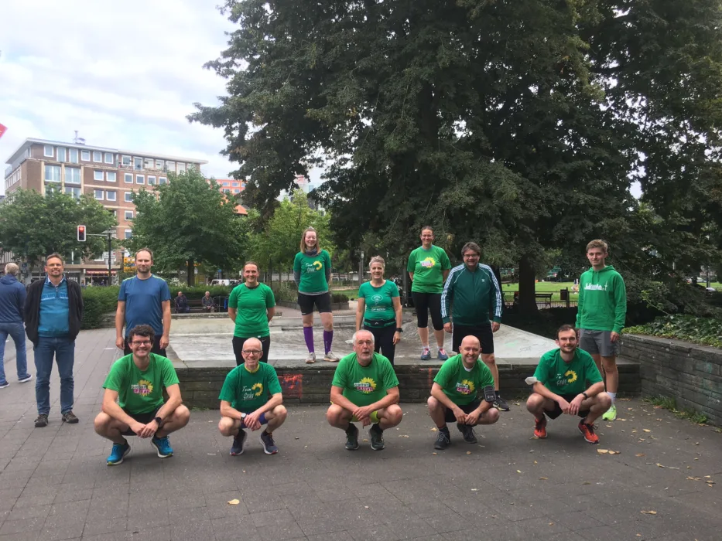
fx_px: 605
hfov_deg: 61.7
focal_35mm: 29
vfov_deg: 48.2
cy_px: 270
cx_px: 361
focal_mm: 4.15
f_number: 2.2
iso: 25
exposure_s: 1/107
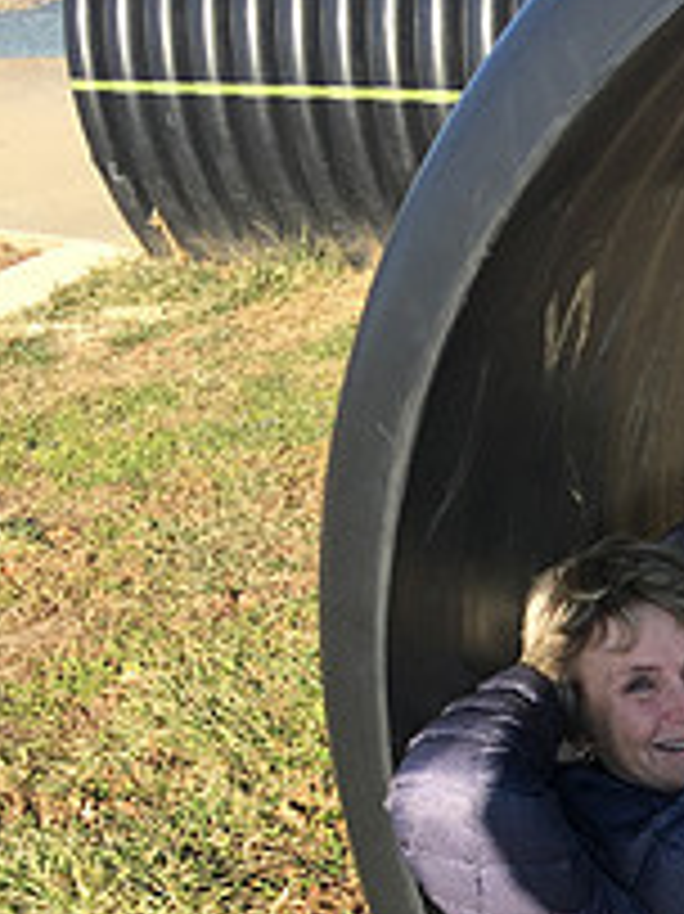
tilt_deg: -26.6
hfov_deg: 16.5
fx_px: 2189
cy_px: 955
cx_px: 970
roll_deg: +0.1
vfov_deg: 22.5
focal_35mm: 83
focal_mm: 4.15
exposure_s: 1/530
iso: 25
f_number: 2.2
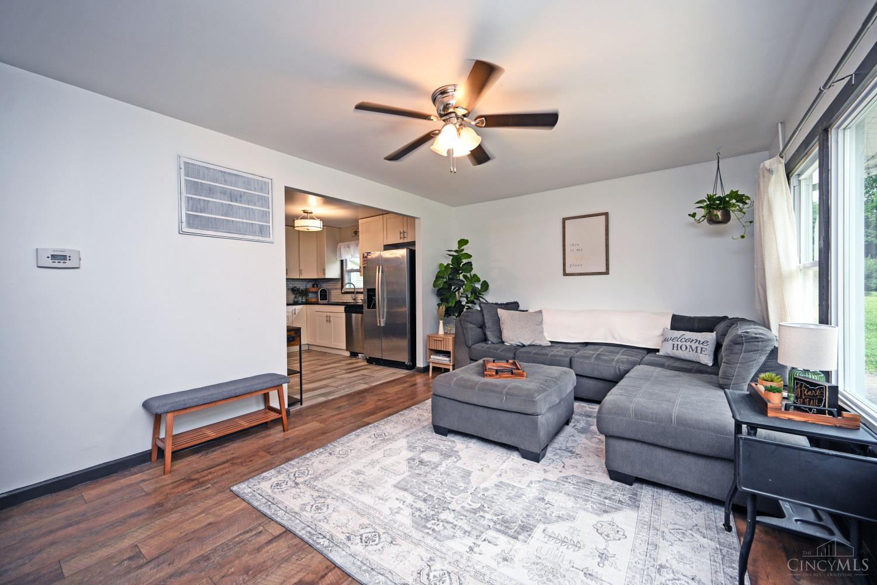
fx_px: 341
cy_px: 292
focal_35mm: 14
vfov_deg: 81.2
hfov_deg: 104.3
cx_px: 438
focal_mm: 14
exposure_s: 1/60
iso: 450
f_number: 4
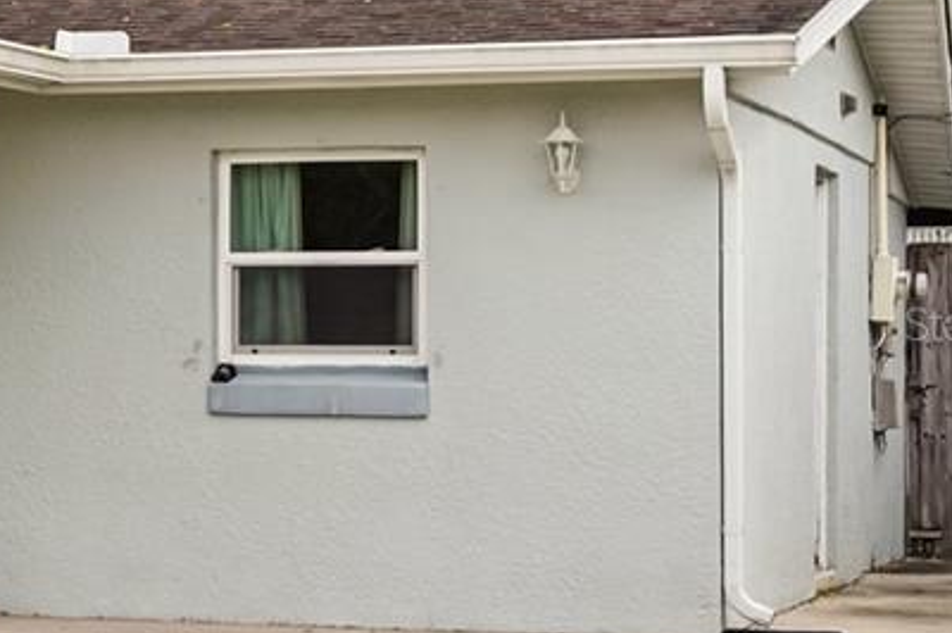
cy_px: 324
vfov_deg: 9.8
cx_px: -788
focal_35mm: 140
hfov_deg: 13.2
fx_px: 3699
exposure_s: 1/1600
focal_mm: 35
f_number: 4
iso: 320
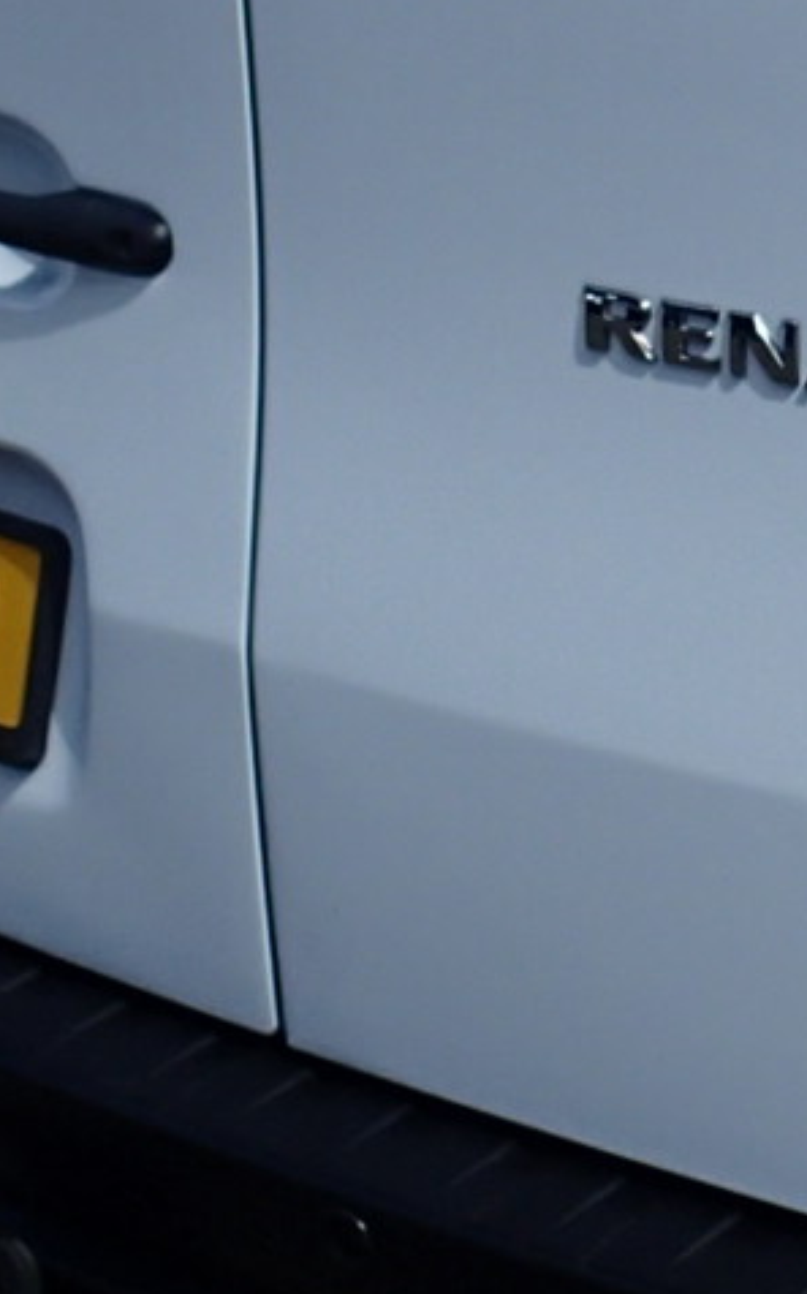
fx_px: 3770
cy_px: 60
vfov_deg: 19.0
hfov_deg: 11.7
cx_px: 1168
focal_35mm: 107
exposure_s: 1/320
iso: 100
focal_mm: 4.5
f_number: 8
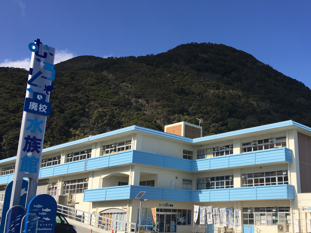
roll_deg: +0.2
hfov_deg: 44.9
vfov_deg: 35.1
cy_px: 120
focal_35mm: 41
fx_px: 368
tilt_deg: +16.3
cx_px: 214
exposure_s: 1/2404
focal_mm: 4.15
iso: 25
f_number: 2.2
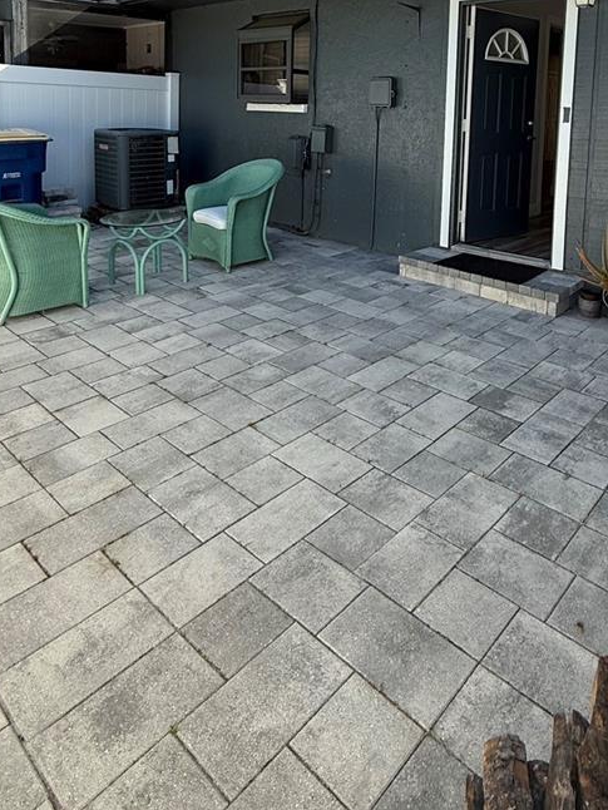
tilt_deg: -3.9
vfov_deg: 62.0
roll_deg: -2.2
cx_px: 391
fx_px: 608
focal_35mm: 26
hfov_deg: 52.3
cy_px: 169
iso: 64
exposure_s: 1/1001
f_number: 2.2
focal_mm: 2.22
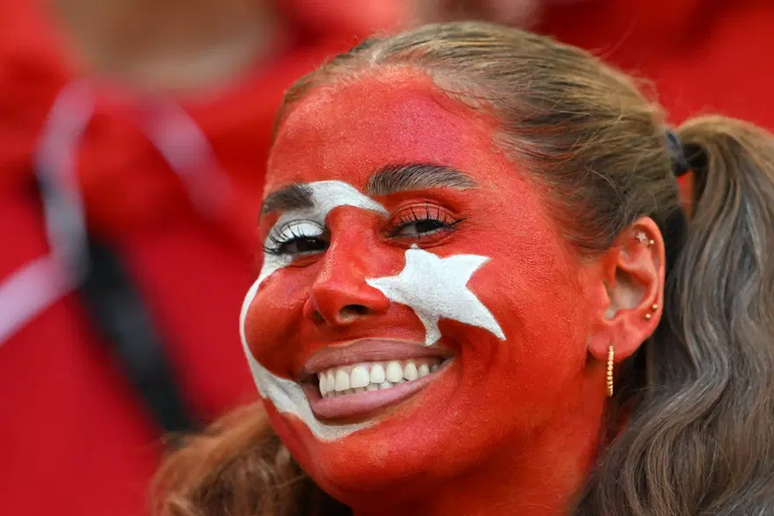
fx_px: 12894
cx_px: 387
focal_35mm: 600
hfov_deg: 3.4
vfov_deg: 2.3
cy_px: 258
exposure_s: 1/1250
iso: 1600
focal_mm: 400
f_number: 2.8
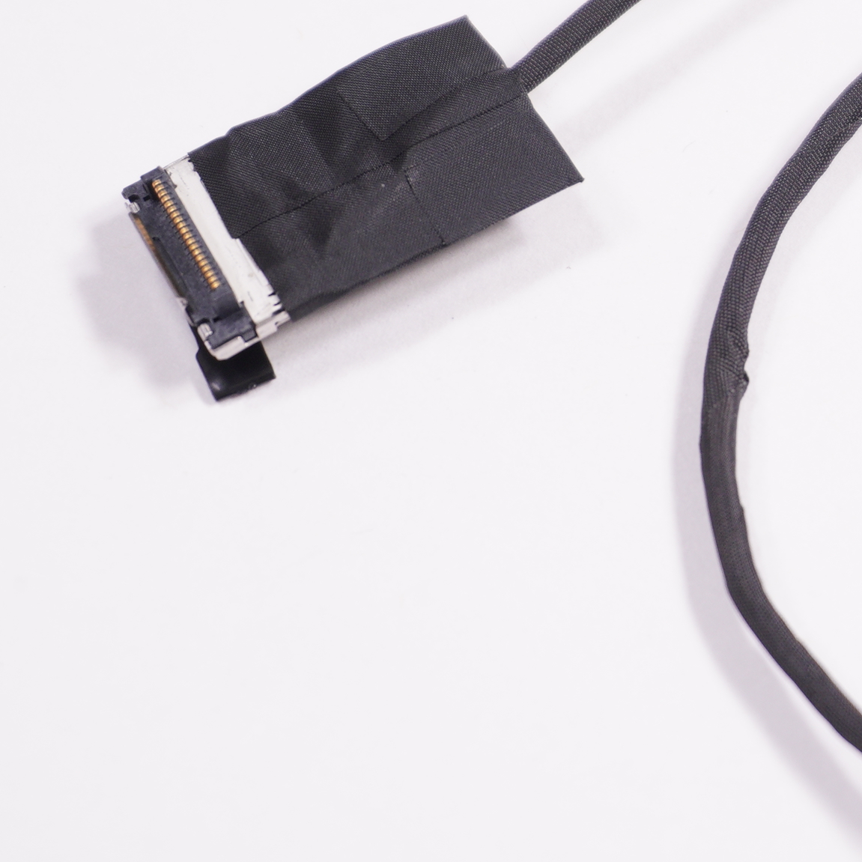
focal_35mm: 143
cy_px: 208
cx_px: 863
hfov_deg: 12.1
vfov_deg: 12.2
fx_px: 4032
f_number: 5.6
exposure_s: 1/125
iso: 250
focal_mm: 43
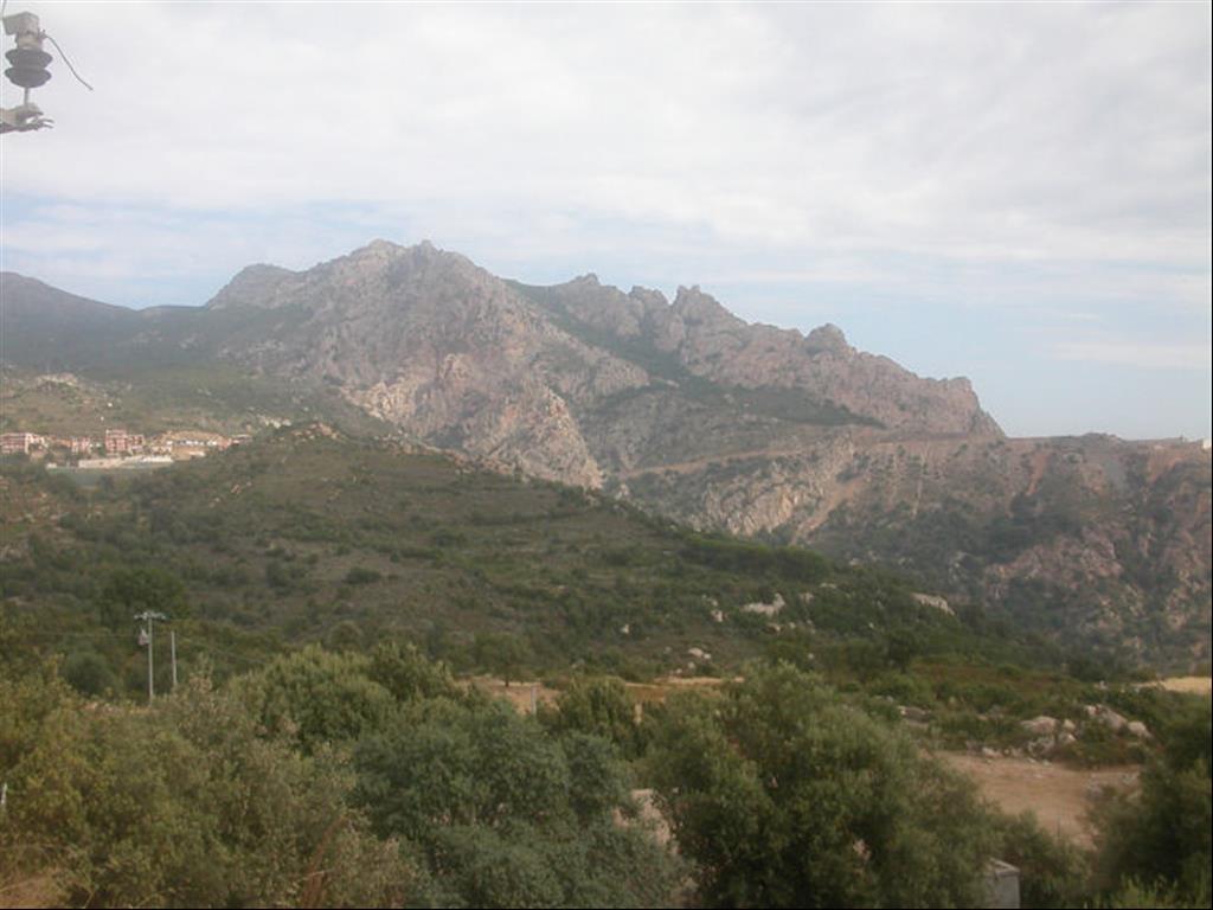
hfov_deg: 50.1
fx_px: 1297
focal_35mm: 37
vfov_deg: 38.7
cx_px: 606
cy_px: 455
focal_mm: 5.6
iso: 100
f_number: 4.5
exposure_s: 1/396
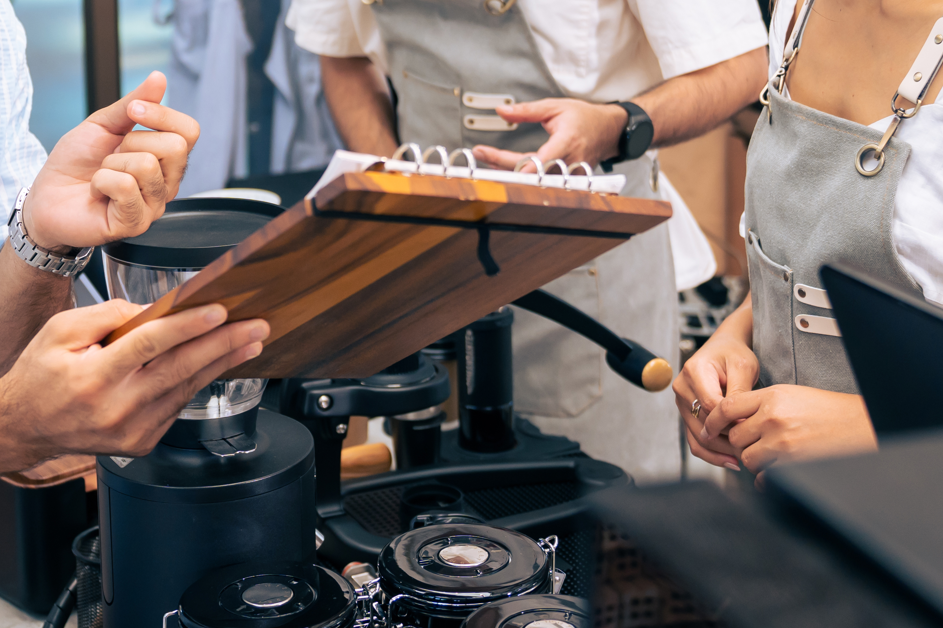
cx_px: 359
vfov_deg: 17.6
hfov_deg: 26.9
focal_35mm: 75
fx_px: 1964
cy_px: -33
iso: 500
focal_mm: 31
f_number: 2.8
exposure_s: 1/800
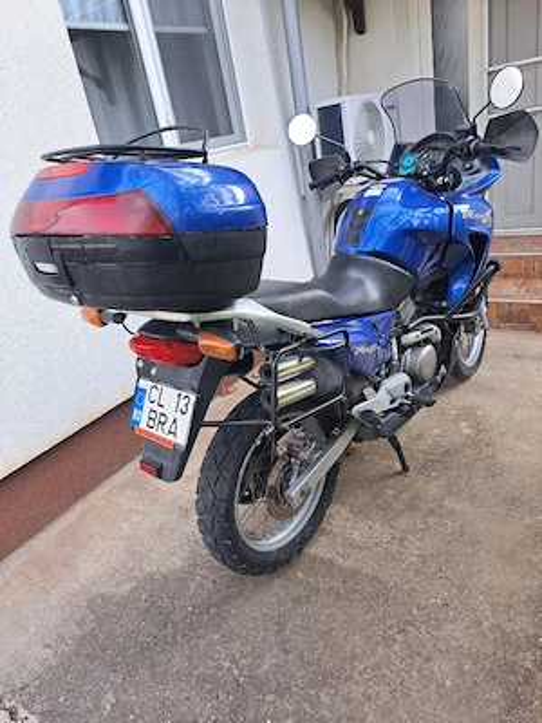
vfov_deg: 71.6
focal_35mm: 24
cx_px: 271
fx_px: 501
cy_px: 362
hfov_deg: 56.8
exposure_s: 1/172
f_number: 1.8
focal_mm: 5.23
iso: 50
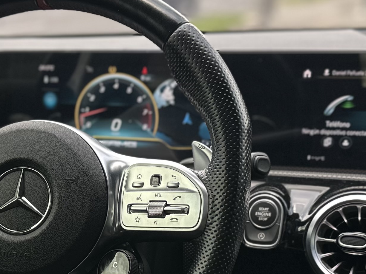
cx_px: 109
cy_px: 229
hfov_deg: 24.5
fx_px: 835
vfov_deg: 18.5
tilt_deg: -17.5
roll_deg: -0.8
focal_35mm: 79
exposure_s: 1/121
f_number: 1.78
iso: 100
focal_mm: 6.86
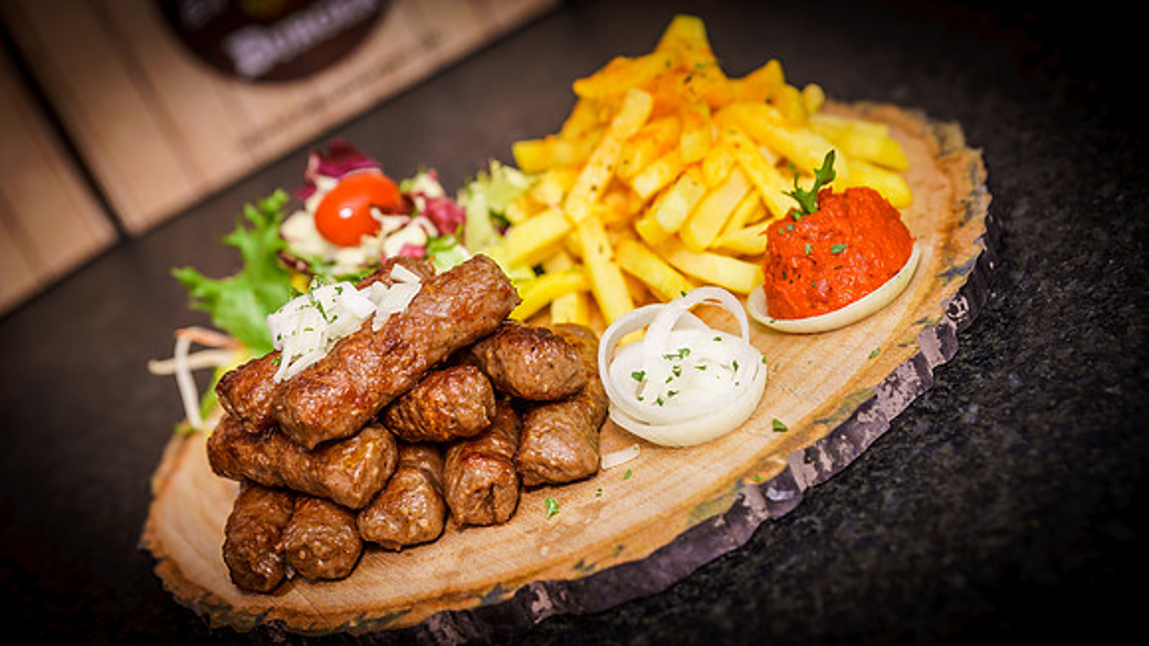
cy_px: 355
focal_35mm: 73
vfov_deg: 16.5
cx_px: 574
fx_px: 2233
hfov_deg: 28.9
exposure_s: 1/250
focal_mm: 70
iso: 100
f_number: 4
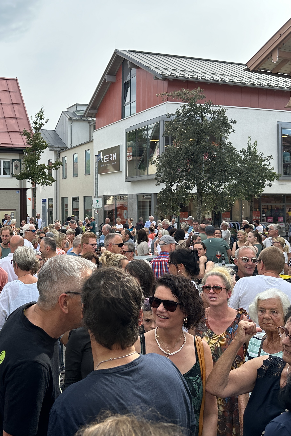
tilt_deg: +2.1
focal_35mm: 37
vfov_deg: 51.8
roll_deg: +0.9
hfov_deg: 35.0
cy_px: 198
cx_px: 66
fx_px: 449
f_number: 1.78
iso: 80
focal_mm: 6.86
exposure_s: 1/1812
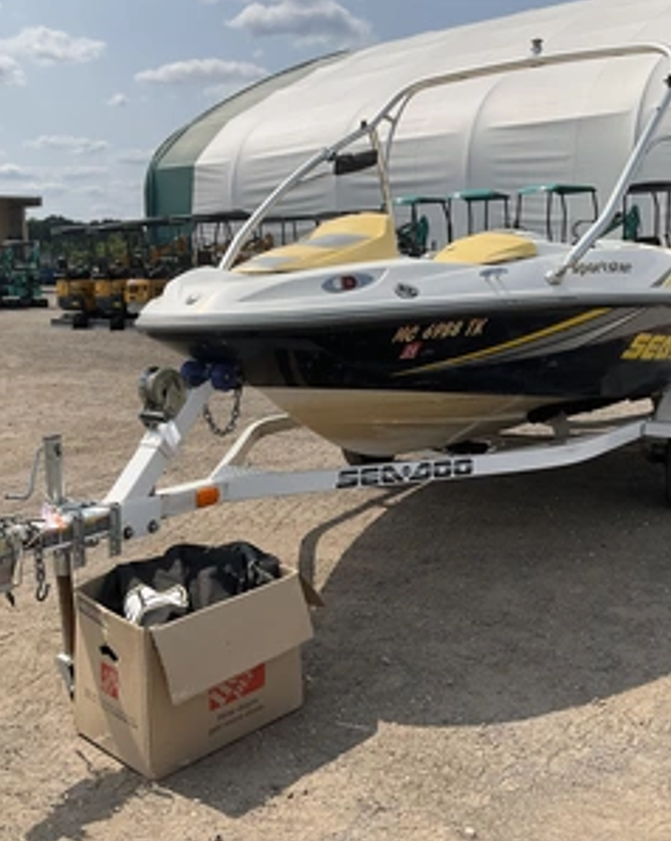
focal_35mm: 38
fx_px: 944
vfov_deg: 48.0
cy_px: 420
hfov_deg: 39.1
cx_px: 333
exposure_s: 1/2801
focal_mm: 3
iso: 25
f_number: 1.8
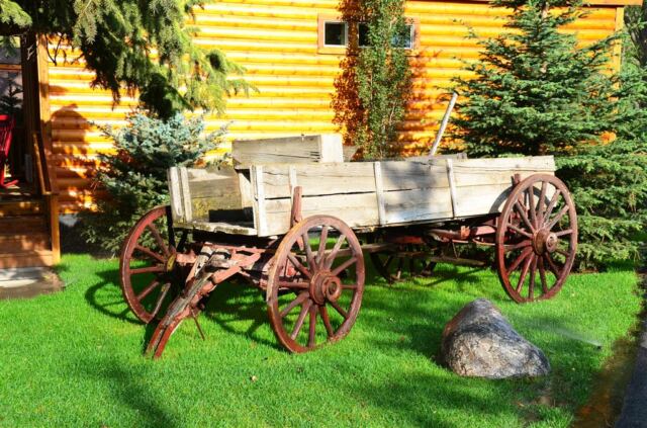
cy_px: 214
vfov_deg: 27.9
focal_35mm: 48
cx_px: 324
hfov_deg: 41.2
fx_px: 860
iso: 200
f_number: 8
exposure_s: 1/250
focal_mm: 32
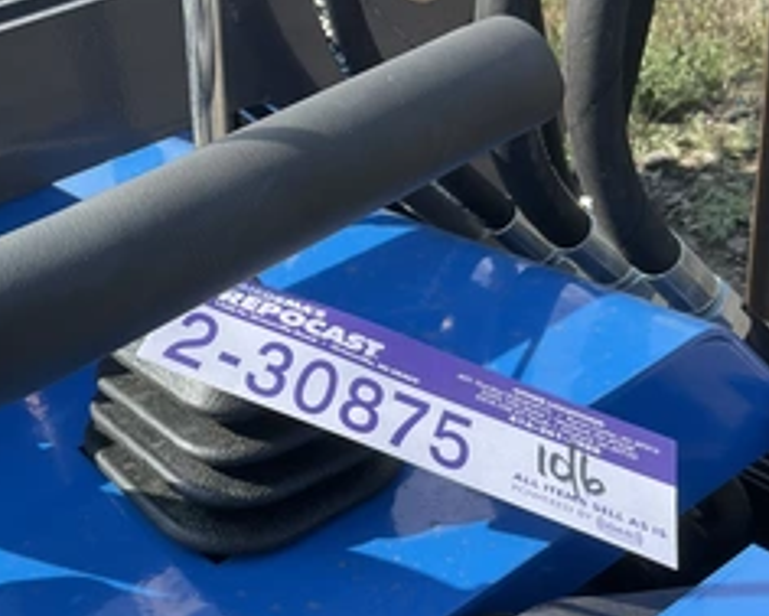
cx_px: 235
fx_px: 1093
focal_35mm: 48
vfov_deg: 31.3
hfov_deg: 38.2
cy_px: 404
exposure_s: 1/620
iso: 25
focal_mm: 3
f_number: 1.8
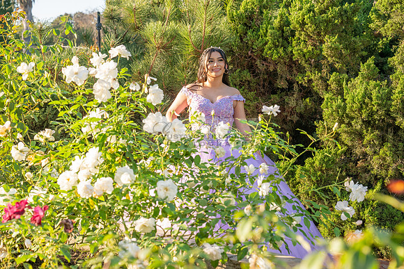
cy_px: 134
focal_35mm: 70
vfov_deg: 19.5
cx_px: 202
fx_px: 786
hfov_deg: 28.8
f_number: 6.3
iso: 200
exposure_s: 1/200
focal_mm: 70
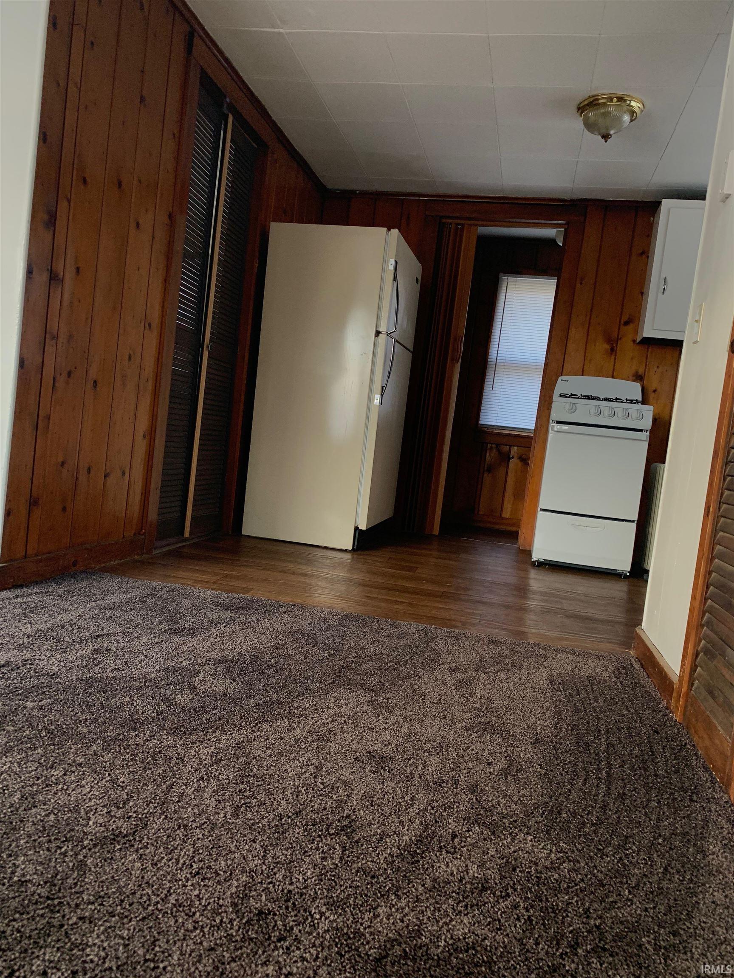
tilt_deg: -4.5
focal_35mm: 26
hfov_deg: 53.1
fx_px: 735
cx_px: 367
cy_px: 489
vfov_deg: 67.3
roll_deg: -5.4
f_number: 1.8
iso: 160
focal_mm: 4.25
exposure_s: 1/60
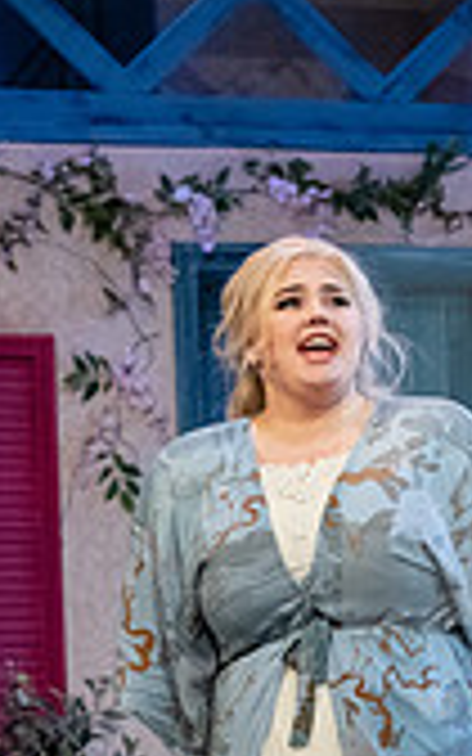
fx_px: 5434
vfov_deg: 7.9
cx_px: 207
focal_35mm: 264
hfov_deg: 5.0
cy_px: 794
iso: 2500
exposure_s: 1/400
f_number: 3.5
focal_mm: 75
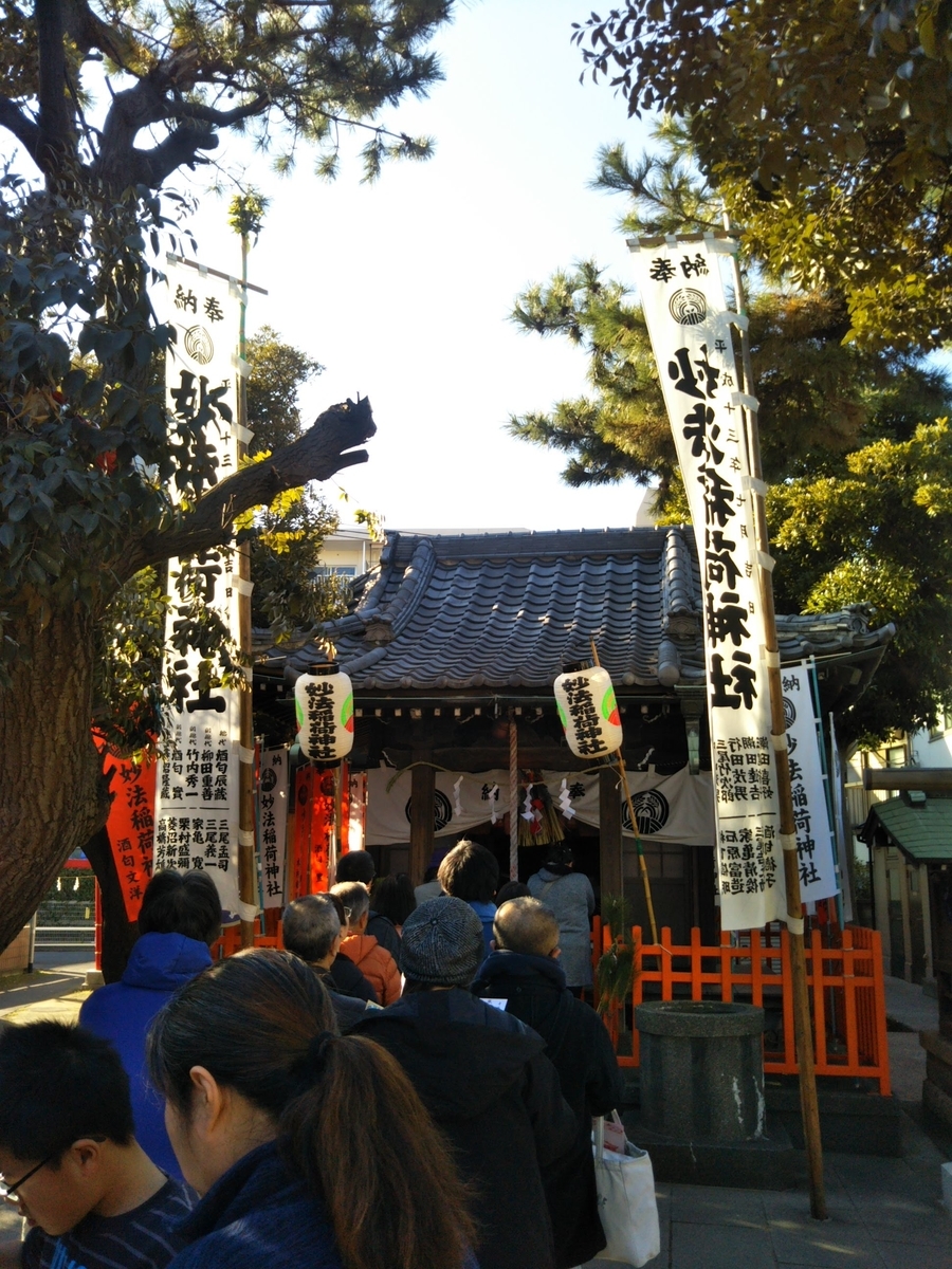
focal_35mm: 30
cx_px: 476
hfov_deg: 46.8
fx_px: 1100
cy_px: 634
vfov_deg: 60.0
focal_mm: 4
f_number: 2.2
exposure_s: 1/249
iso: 27
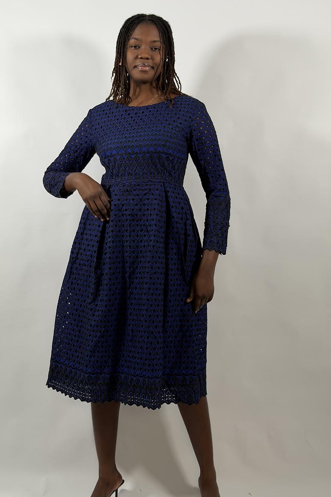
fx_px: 704
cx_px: 160
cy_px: 250
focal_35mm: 51
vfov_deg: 38.9
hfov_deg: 26.5
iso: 80
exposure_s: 1/100
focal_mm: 6.76
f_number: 1.78
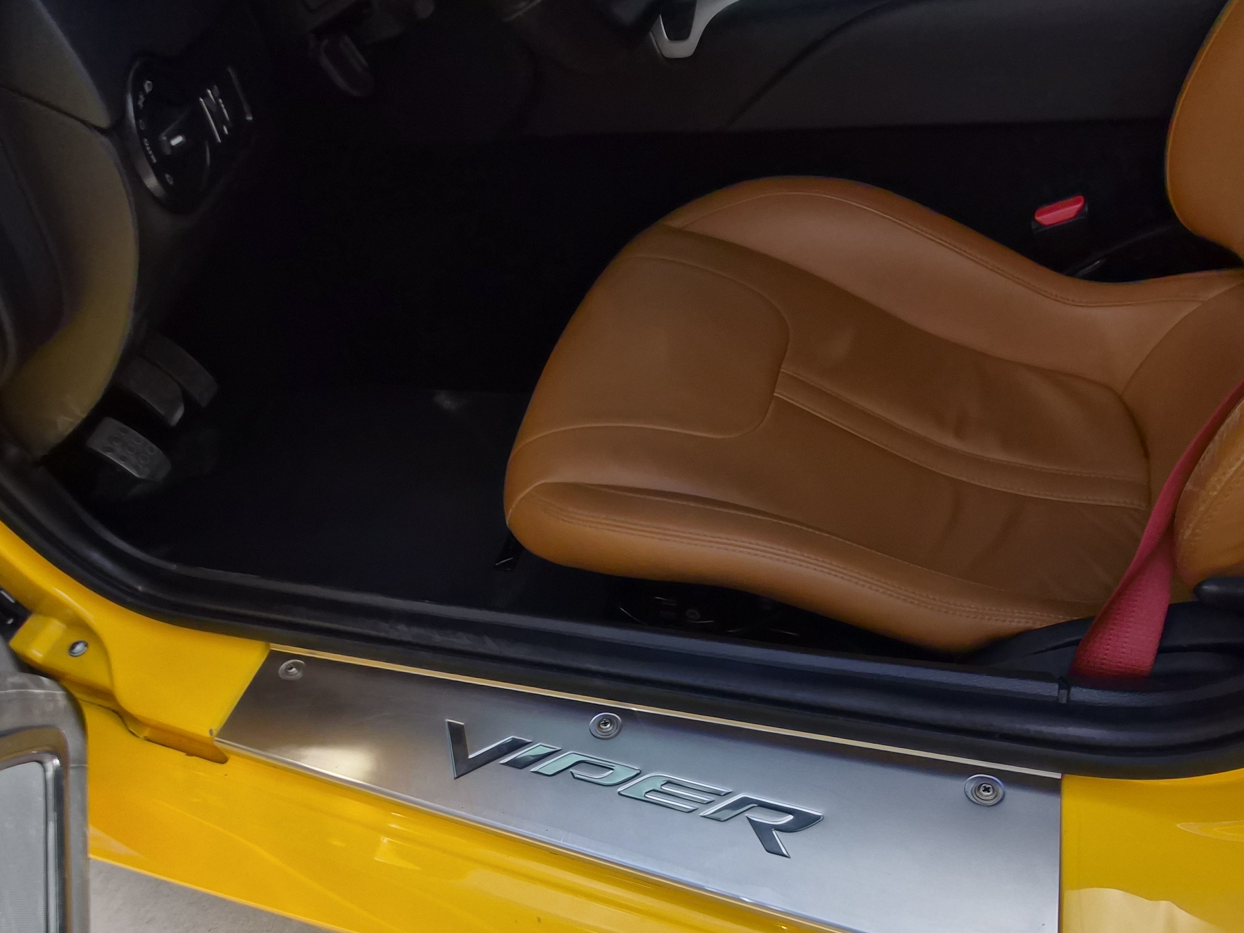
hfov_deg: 73.9
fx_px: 827
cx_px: 620
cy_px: 731
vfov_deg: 55.2
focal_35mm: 23
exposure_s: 1/491
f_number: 2.2
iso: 25
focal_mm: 1.7
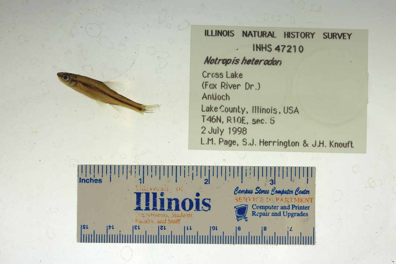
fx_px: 660
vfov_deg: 22.6
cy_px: 132
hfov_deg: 33.4
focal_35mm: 60
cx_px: 198
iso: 100
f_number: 10
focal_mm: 60
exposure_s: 1/200
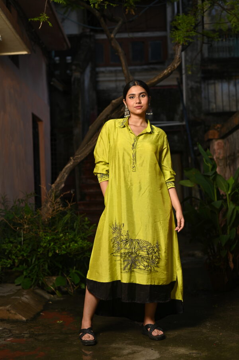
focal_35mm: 50
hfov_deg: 27.0
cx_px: 120
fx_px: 499
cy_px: 180
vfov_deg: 39.6
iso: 125
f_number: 2.8
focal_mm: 50
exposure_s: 1/320
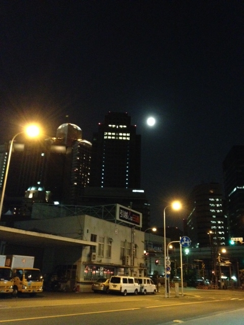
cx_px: 122
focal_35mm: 35
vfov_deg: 52.6
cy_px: 162
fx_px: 329
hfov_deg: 40.7
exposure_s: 1/15
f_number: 2.4
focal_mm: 4.28
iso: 800
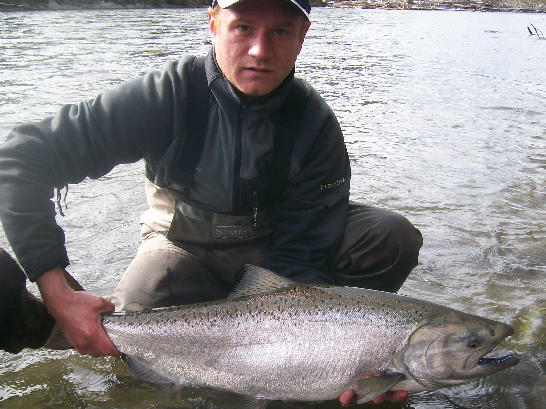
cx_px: 282
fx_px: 678
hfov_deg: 43.8
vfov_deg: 33.6
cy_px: 220
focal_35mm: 43
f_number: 2.8
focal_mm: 5.8
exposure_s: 1/425
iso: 80
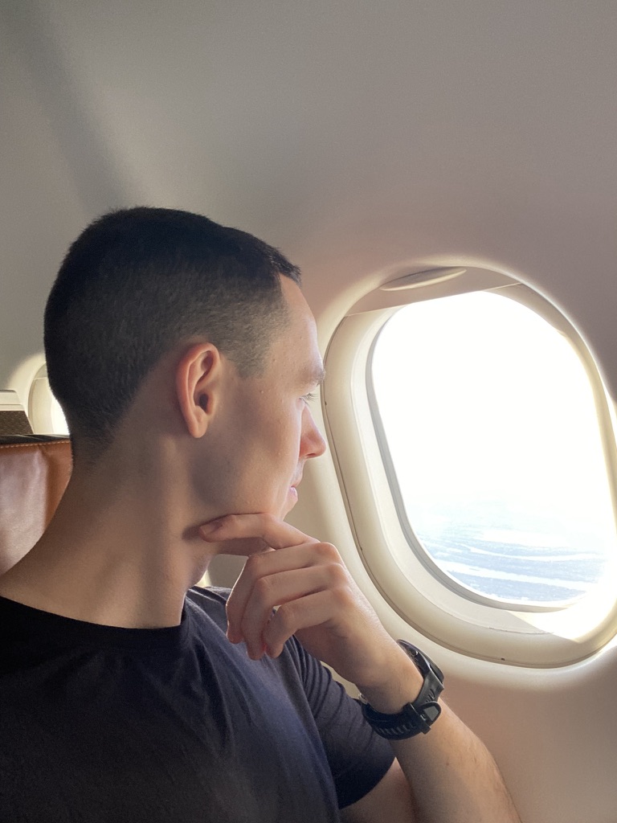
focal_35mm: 30
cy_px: 412
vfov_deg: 60.0
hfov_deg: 46.8
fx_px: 713
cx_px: 308
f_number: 2.2
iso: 80
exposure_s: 1/122
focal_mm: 2.71
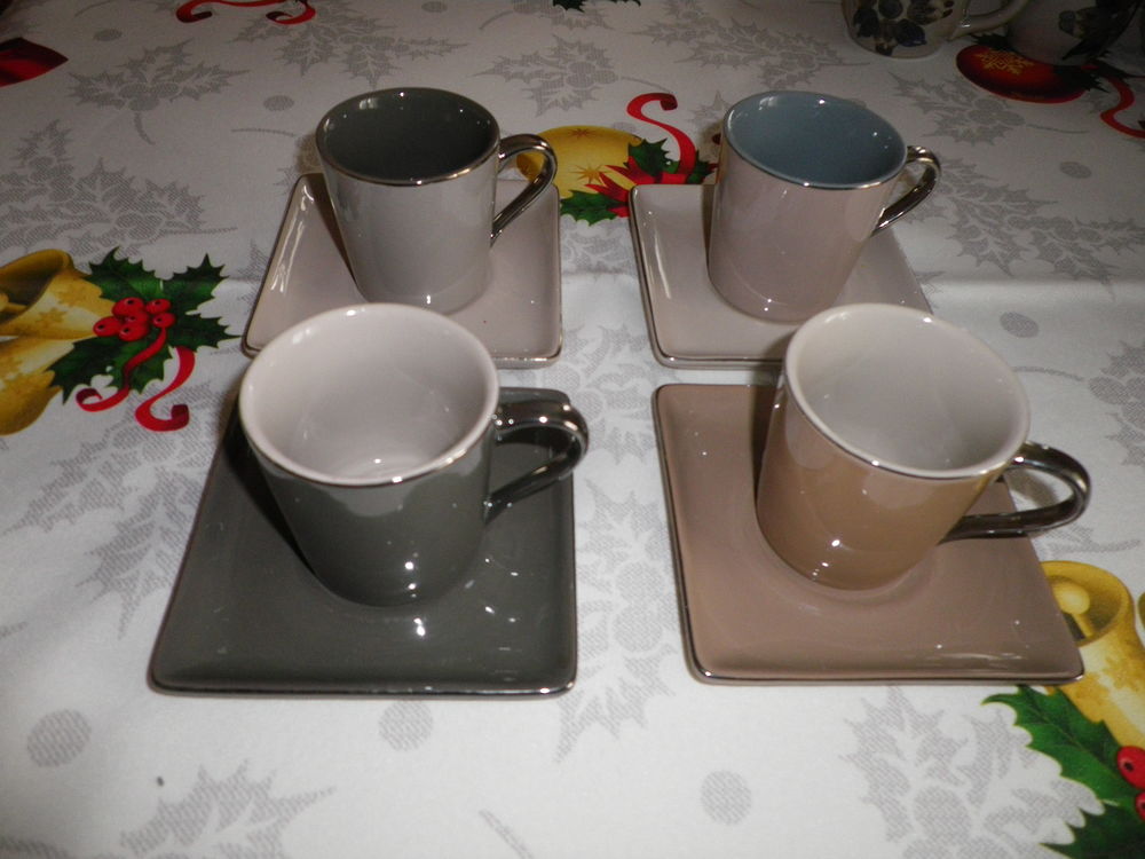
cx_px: 572
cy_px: 430
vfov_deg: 49.7
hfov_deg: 63.4
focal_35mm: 28
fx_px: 926
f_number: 2.6
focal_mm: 4.9
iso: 160
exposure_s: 1/60
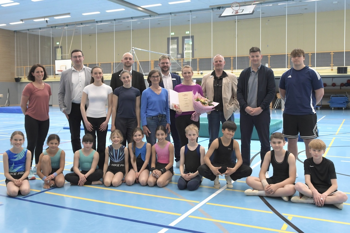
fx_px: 292
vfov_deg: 43.6
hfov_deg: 61.9
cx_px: 175
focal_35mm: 30
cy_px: 116
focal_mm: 20
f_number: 7.1
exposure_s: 1/100
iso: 1600
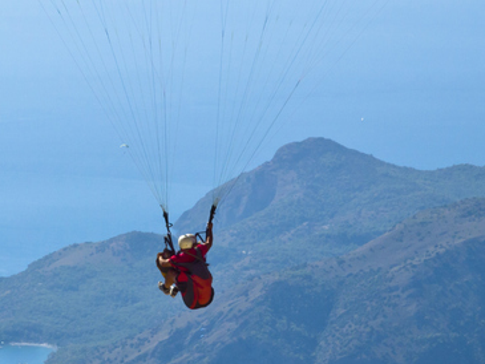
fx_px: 3476
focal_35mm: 248
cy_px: -33
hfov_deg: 7.9
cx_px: -105
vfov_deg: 6.0
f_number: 10
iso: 100
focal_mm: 50
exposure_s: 1/800
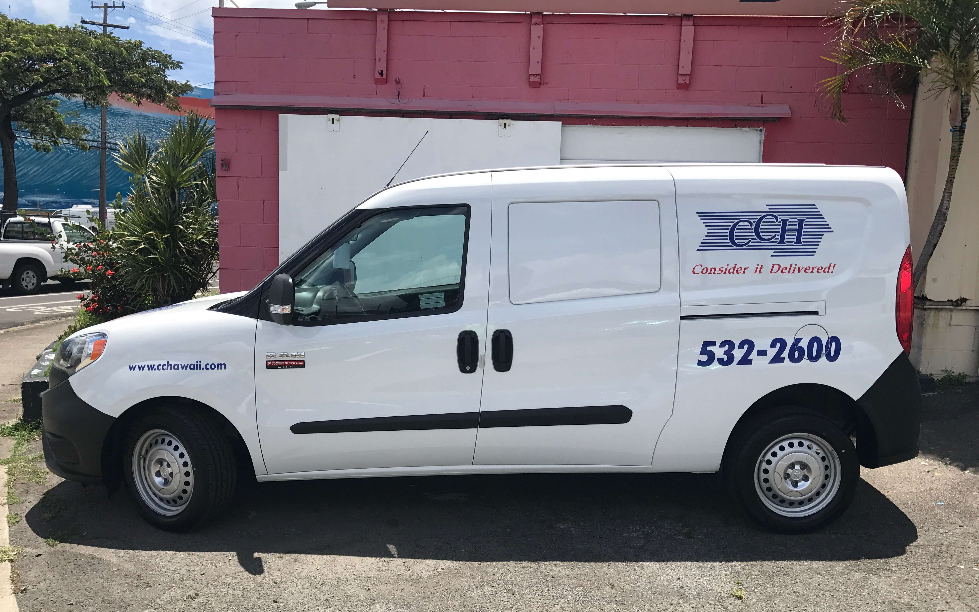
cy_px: 337
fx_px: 800
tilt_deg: -8.8
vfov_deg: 41.8
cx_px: 485
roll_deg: -1.9
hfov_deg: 62.9
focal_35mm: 30
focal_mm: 3.99
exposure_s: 1/2283
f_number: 1.8
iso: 20
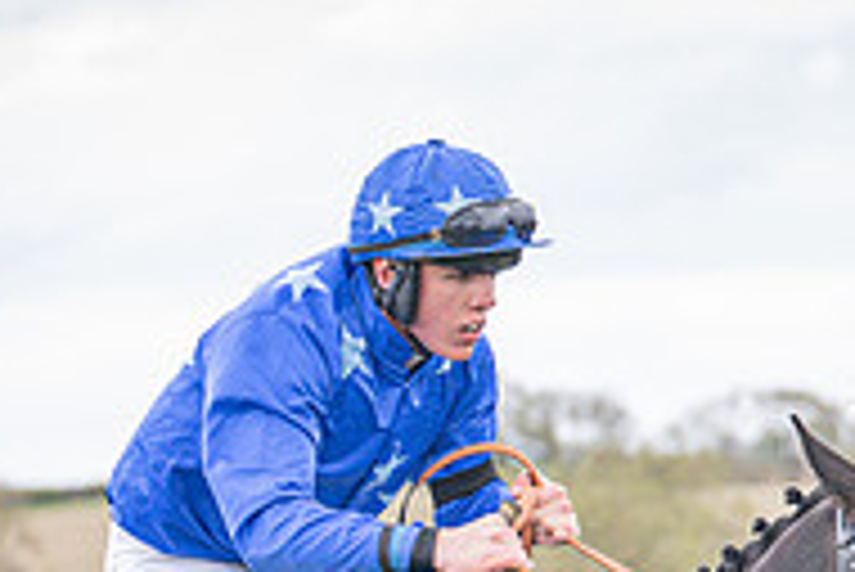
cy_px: 1104
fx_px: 7867
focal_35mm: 331
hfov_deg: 6.2
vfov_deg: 4.1
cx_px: 778
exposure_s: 1/1250
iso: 400
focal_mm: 70
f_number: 2.8
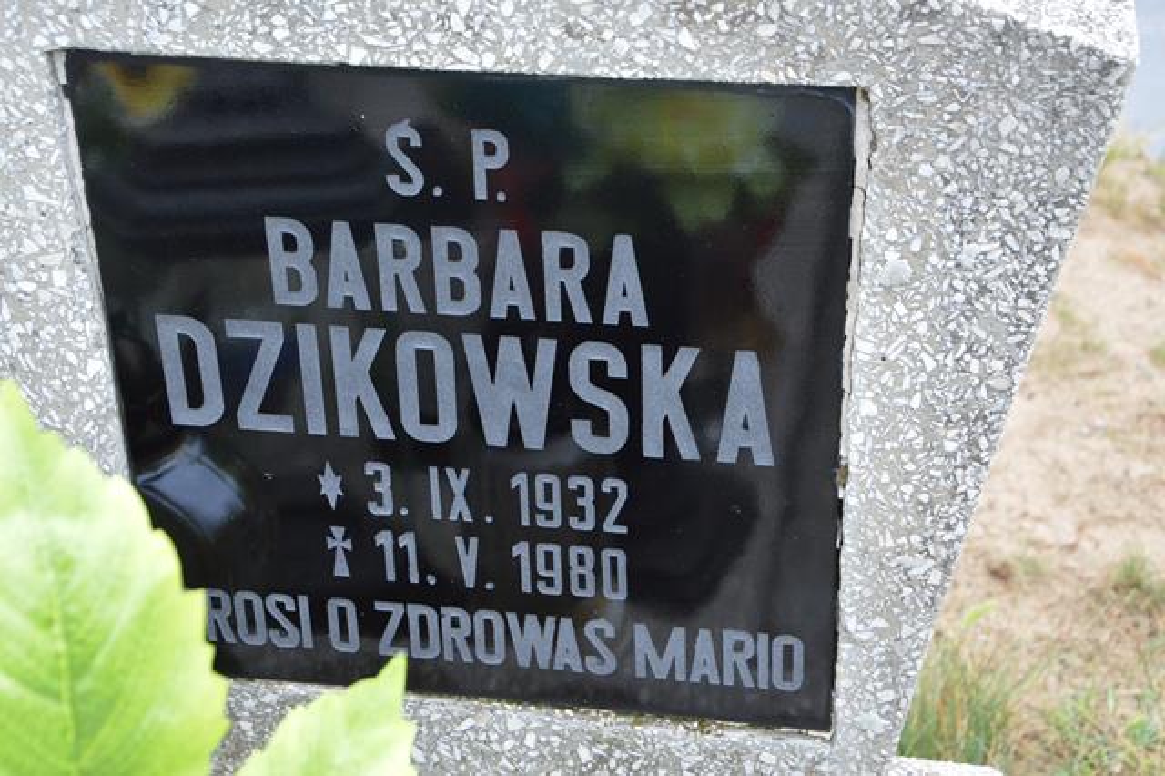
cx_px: 582
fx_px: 2183
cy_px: 388
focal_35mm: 68
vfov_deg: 20.1
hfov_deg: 29.9
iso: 400
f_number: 5.6
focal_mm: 45
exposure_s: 1/125
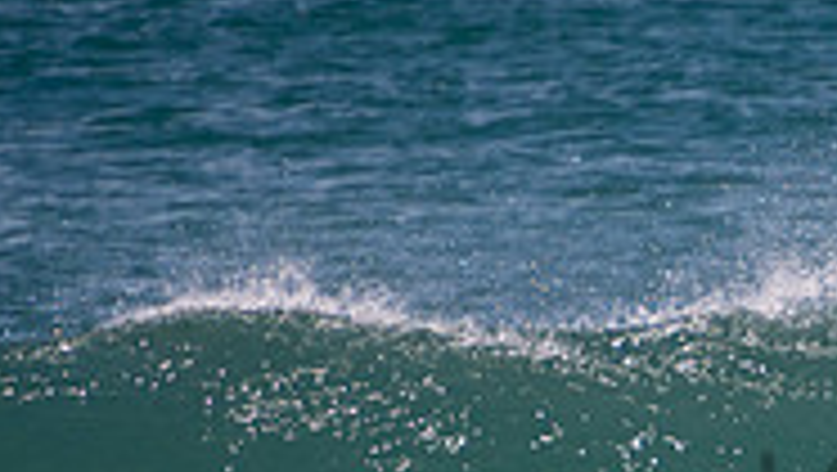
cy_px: 483
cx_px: 1224
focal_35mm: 1960
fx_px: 43538
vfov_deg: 0.6
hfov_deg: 1.1
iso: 220
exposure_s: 1/1250
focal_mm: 400
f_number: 5.6
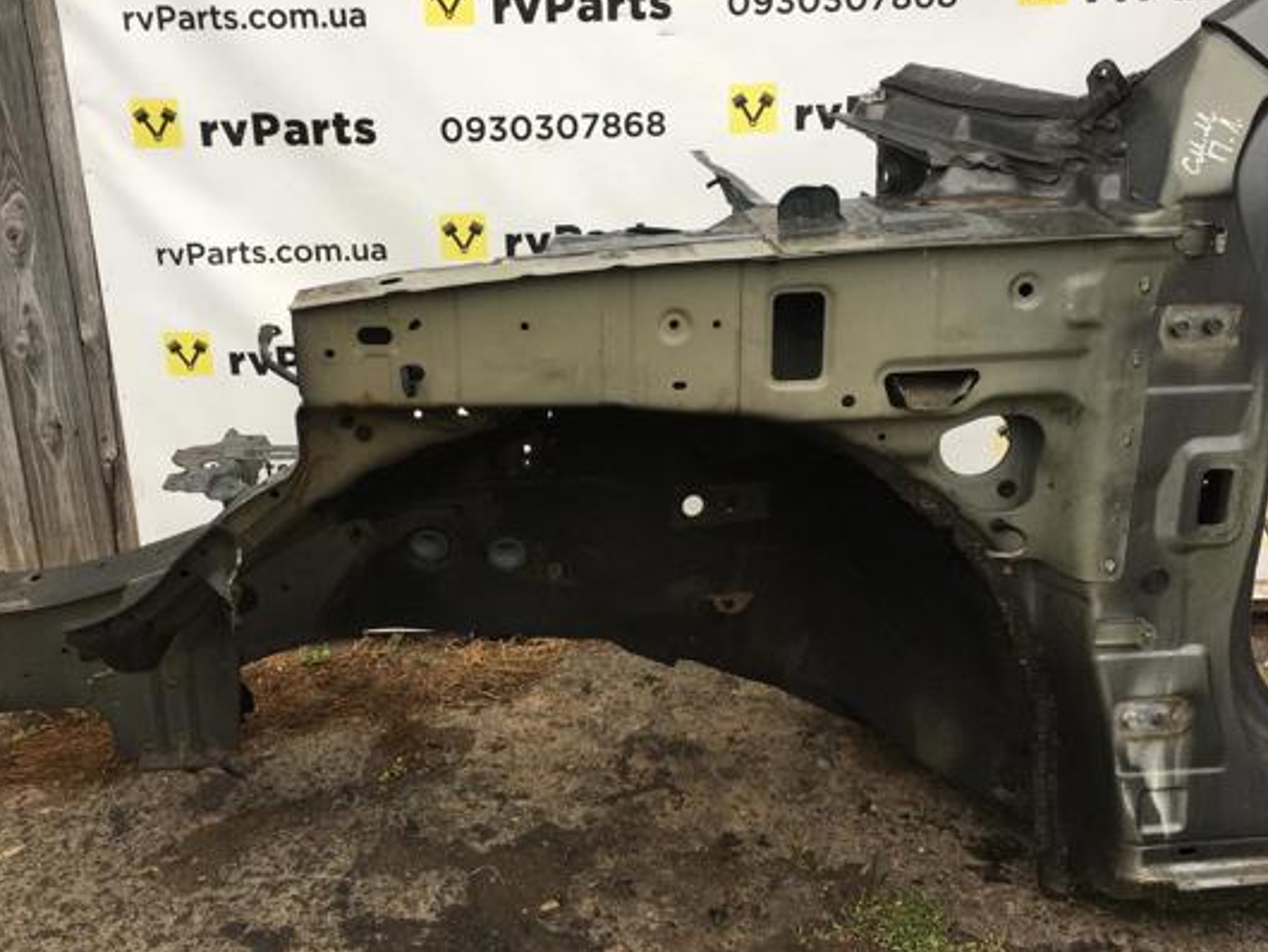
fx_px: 1283
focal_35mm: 35
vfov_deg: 40.7
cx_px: 598
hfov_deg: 52.6
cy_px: 426
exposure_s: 1/100
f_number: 2.2
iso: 40
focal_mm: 4.15
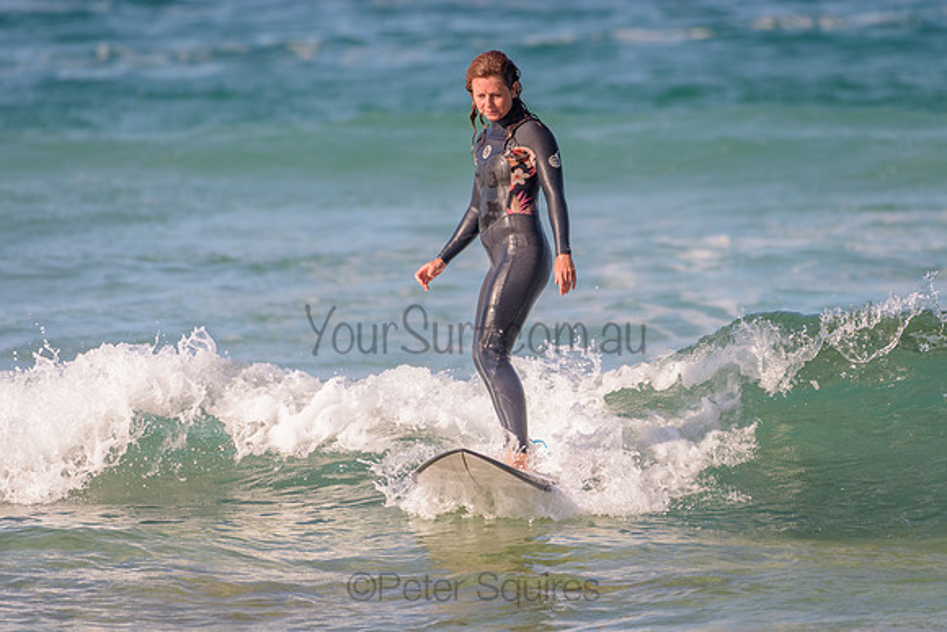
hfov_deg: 3.4
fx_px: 16138
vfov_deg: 2.2
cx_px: 571
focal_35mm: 613
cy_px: 318
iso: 250
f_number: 5.6
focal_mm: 500
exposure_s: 1/2000
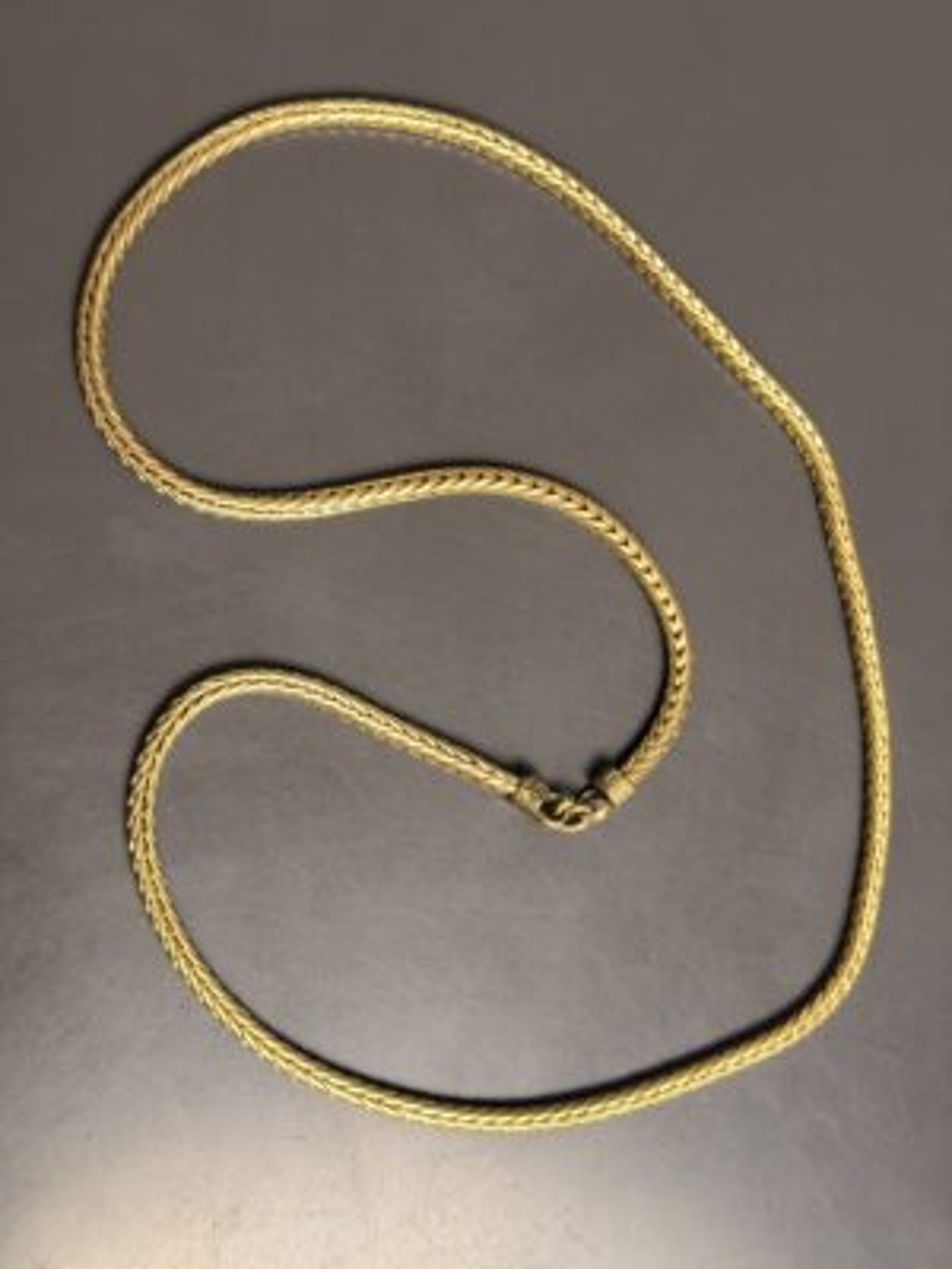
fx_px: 1760
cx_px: 476
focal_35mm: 48
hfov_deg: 30.3
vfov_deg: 39.7
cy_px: 634
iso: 80
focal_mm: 6.76
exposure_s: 1/50
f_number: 1.78
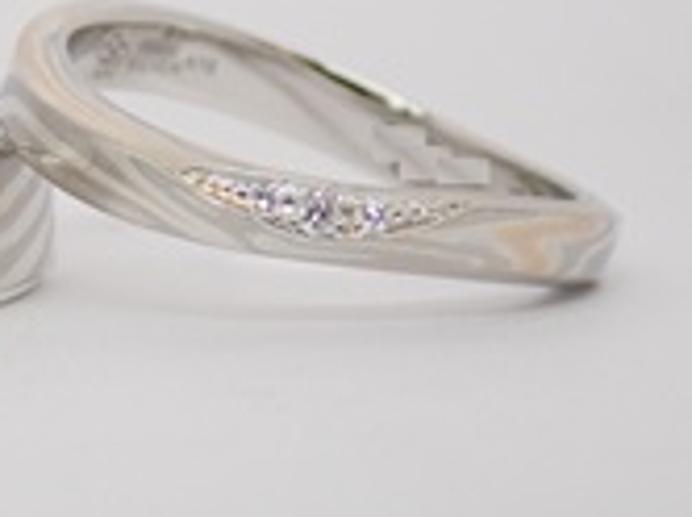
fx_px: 4172
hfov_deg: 9.4
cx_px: -54
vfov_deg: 7.1
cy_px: 194
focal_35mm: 209
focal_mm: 13.65
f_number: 4.1
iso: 200
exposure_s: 1/100
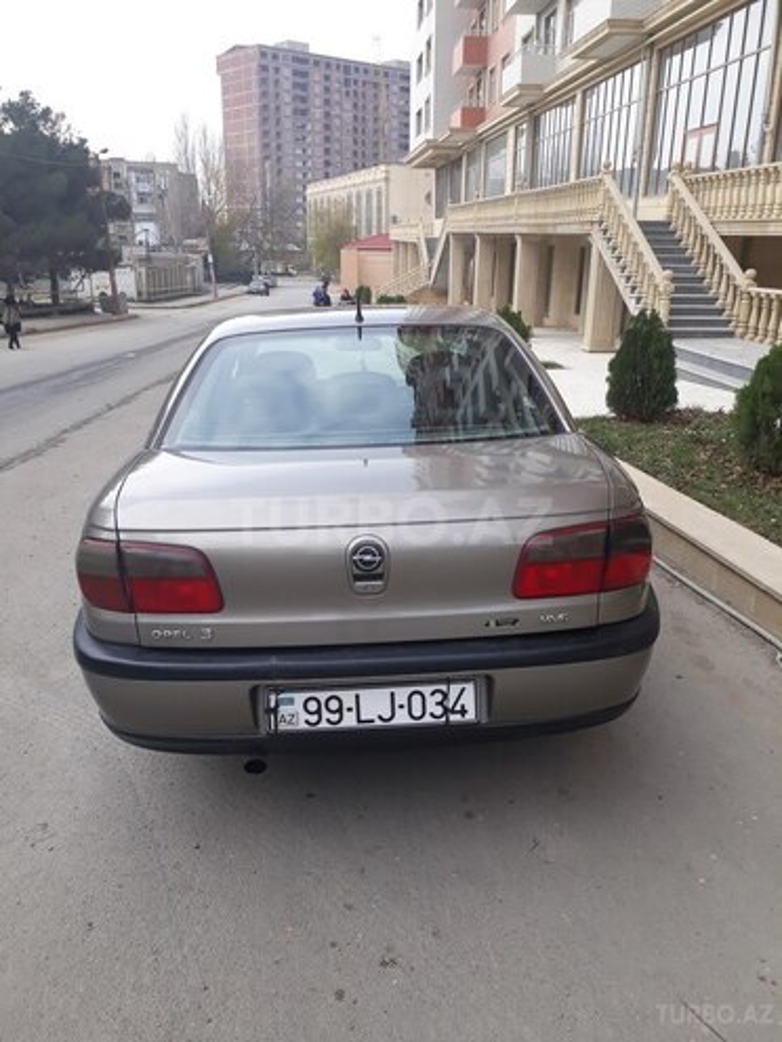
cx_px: 391
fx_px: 813
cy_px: 521
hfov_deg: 51.4
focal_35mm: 27
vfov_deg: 65.3
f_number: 1.9
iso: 40
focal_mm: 3.6
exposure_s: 1/392
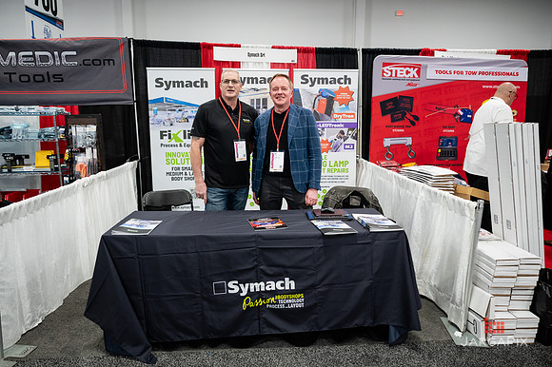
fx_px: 375
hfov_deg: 72.7
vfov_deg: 52.2
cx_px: 273
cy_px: 185
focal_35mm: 24
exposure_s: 1/200
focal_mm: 24
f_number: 3.2
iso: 2500
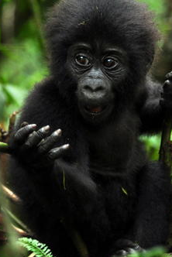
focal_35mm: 478
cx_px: 157
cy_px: 120
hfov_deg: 2.9
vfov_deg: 4.3
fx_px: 3418
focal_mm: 180
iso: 640
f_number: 5
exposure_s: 1/60
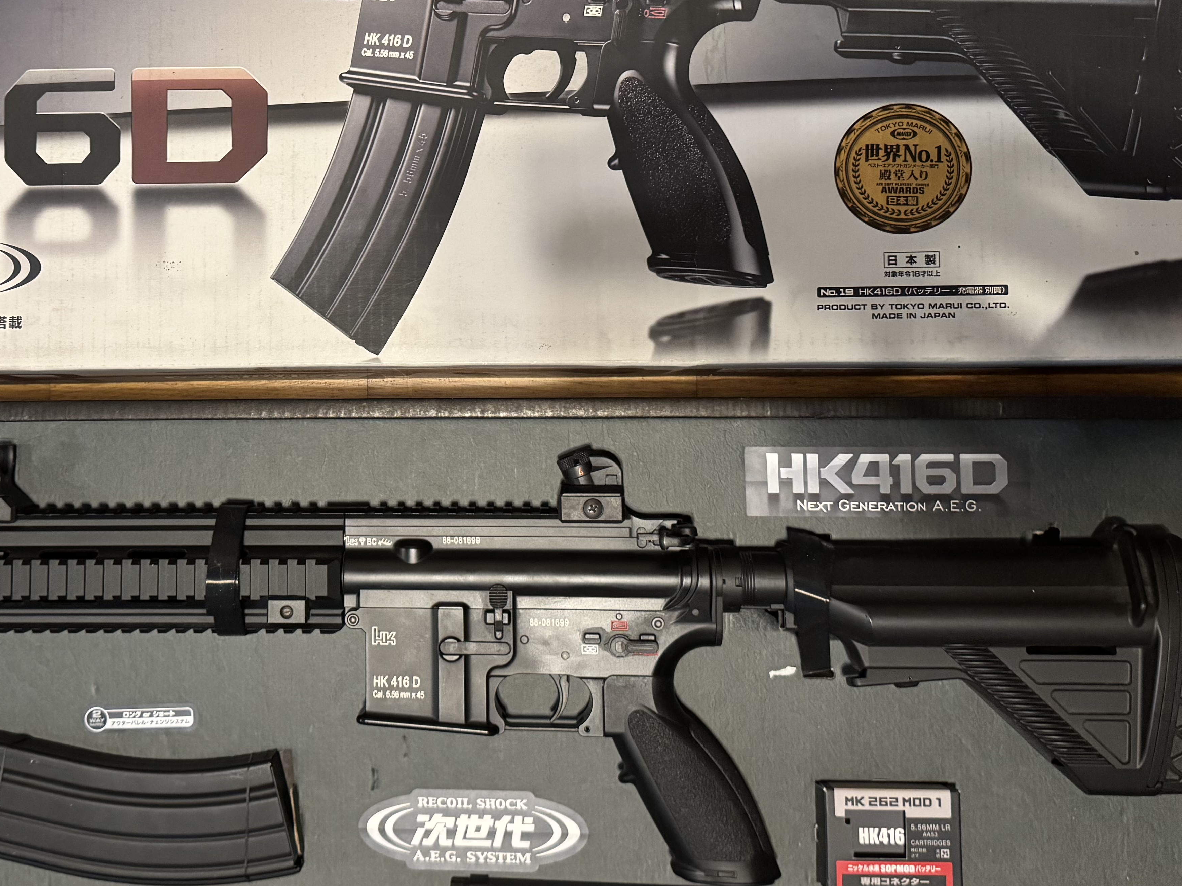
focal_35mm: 39
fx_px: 1332
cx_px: 393
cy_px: 337
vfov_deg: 36.6
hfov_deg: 47.1
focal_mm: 6.76
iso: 640
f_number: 1.78
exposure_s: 1/50
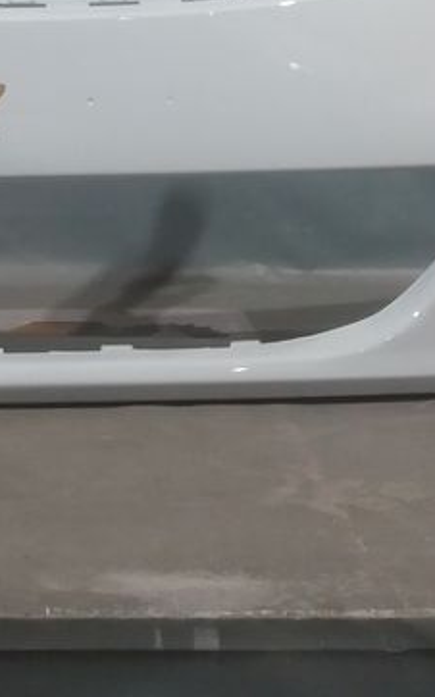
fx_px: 1557
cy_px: 141
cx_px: -29
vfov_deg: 24.8
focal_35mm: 82
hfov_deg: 15.5
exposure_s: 1/33
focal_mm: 3.7
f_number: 1.9
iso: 125
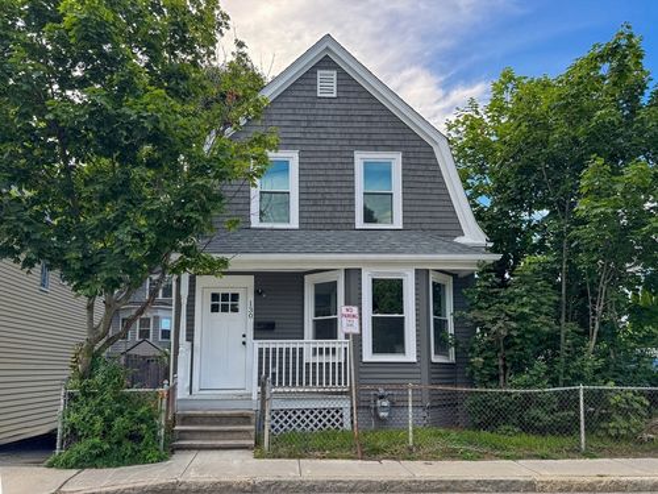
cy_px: 247
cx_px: 329
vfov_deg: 56.8
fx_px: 456
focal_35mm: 24
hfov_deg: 71.6
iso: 80
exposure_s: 1/800
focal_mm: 6.76
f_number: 1.8
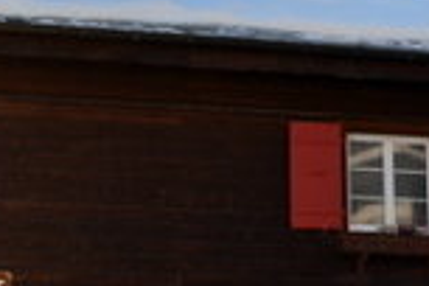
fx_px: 1168
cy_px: 244
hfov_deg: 20.8
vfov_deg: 13.9
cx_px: 171
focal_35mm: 98
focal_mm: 20
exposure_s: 1/200
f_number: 6.3
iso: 100
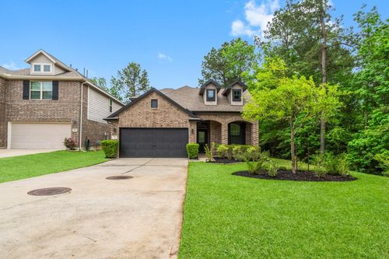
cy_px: 130
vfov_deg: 67.3
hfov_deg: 90.0
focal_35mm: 18
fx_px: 194
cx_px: 194
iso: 800
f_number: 10
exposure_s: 1/125
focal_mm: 12
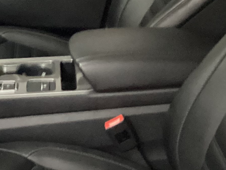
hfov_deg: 16.8
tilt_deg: -26.9
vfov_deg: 13.1
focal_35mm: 113
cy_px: 102
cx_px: -29
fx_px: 738
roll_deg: +0.0
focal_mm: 3.3
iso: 640
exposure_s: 1/17
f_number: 2.4
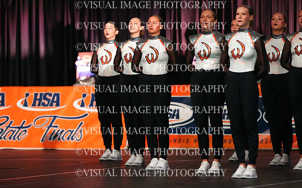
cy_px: 99
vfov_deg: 4.3
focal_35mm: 307
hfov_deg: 6.8
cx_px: 151
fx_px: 2526
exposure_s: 1/1250
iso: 16000
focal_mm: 300
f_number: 3.5
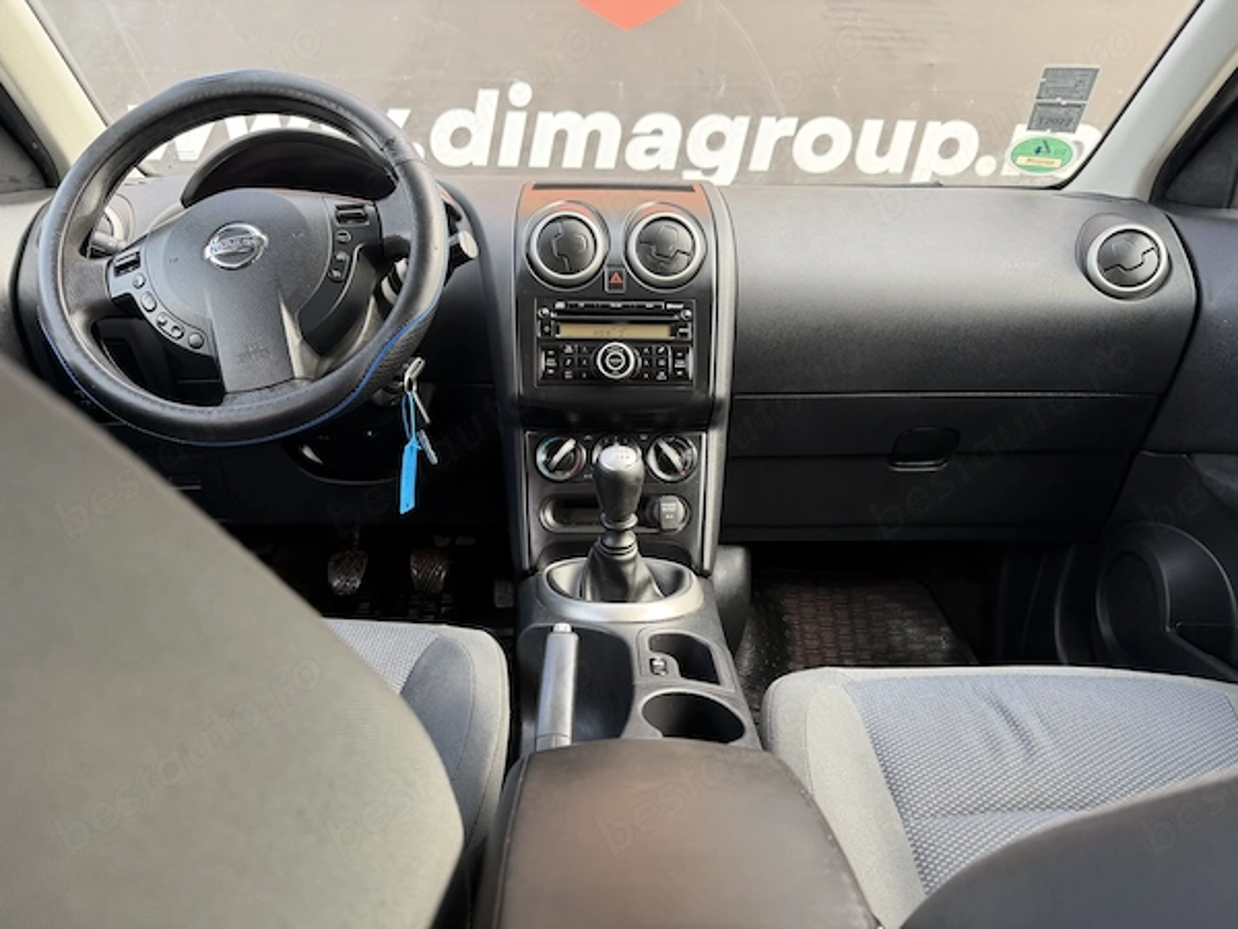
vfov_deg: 56.8
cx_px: 619
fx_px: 858
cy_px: 464
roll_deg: -1.0
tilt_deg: -16.5
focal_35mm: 24
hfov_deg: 71.6
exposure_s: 1/121
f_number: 1.78
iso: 100
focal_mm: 6.76
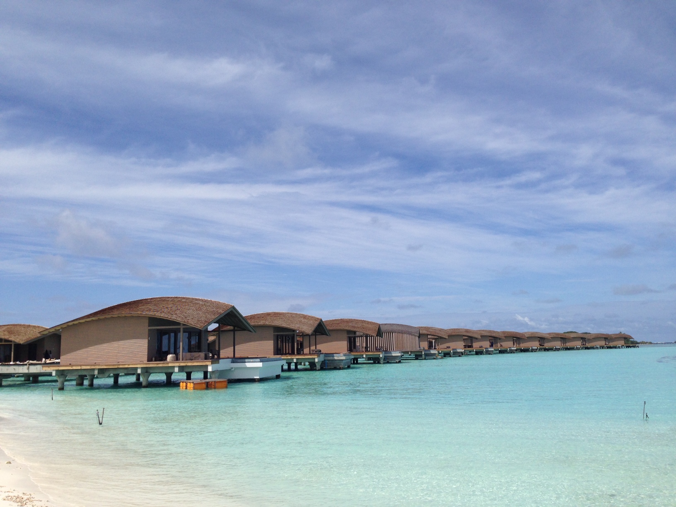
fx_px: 644
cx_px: 338
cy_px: 254
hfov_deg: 55.4
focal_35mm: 33
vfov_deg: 42.9
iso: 50
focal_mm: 4.12
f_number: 2.4
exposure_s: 1/3195
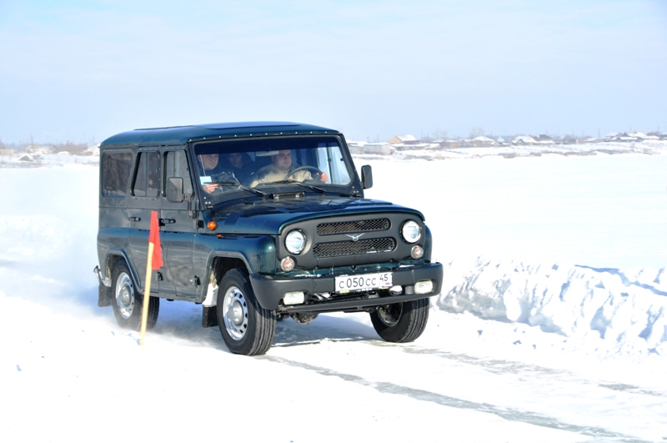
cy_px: 222
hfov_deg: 24.7
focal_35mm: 82
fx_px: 1526
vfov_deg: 16.5
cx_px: 334
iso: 200
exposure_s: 1/400
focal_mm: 55
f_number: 10
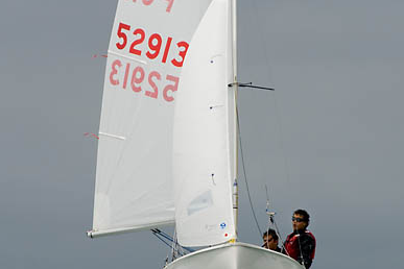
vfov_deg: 4.1
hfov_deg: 6.1
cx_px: 227
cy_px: 159
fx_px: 3782
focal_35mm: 337
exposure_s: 1/1500
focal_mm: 150
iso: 200
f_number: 7.1
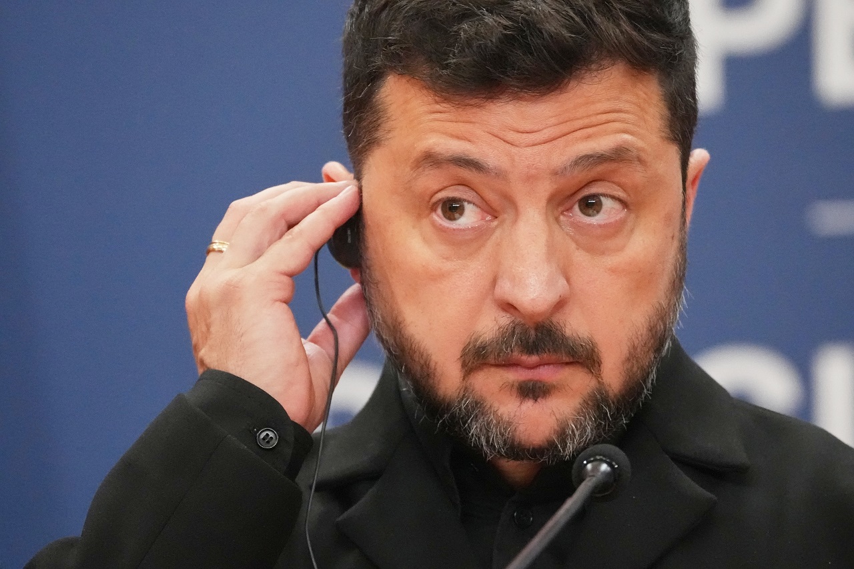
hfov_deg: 3.4
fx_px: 14231
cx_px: 427
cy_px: 284
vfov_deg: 2.3
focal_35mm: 600
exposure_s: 1/500
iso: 10000
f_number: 5.6
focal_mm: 400
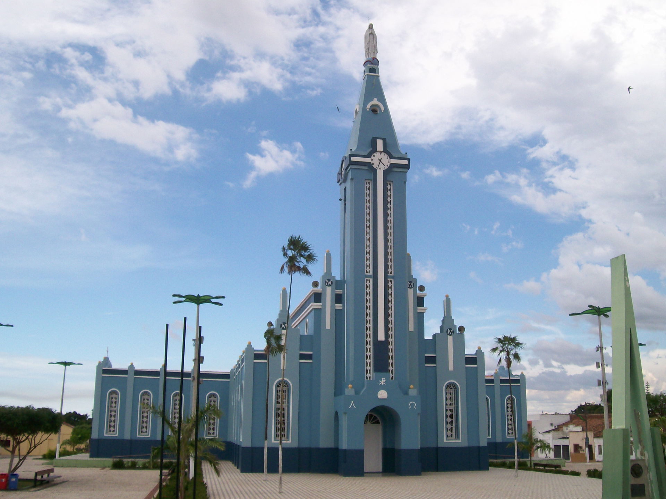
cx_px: 333
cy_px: 250
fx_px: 693
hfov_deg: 51.4
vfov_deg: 39.7
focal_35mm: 36
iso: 80
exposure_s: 1/412
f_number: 2.7
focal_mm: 6
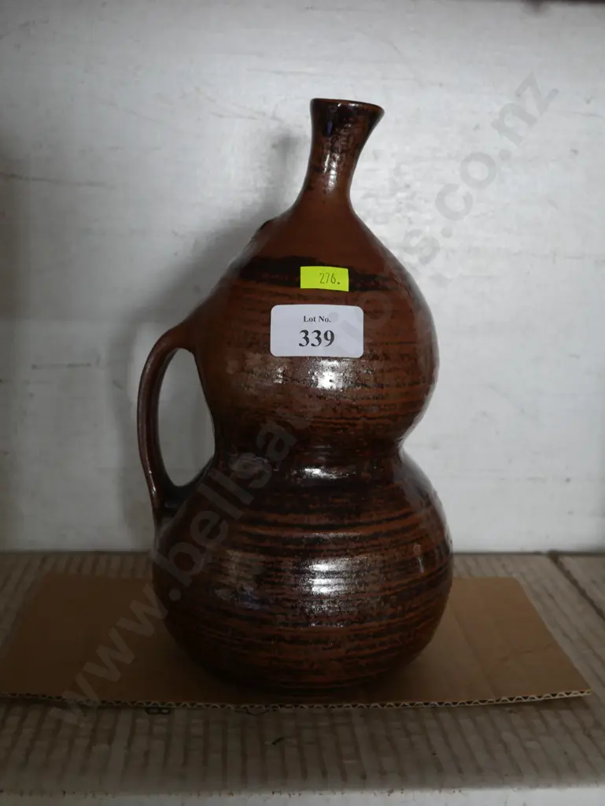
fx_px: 931
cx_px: 302
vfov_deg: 46.8
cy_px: 403
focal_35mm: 40
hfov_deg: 36.0
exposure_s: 1/60
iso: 640
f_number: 4.5
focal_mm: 20
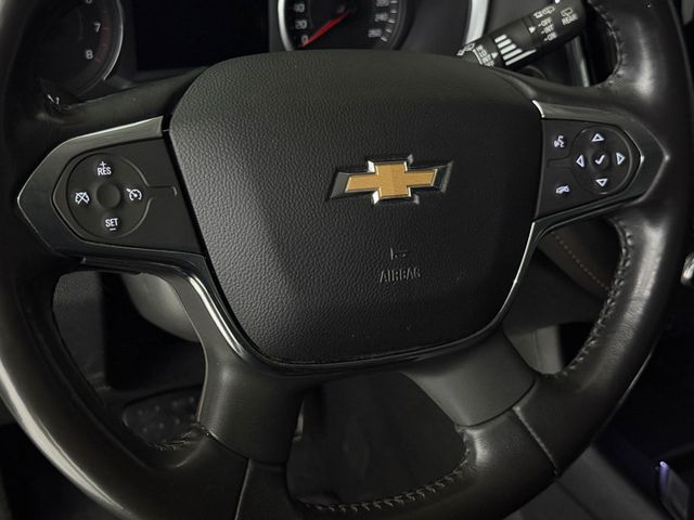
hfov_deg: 39.7
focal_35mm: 48
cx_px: 347
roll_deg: -7.0
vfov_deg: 30.3
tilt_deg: -32.3
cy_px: 260
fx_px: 962
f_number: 1.78
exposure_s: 1/30
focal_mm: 6.76
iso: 640
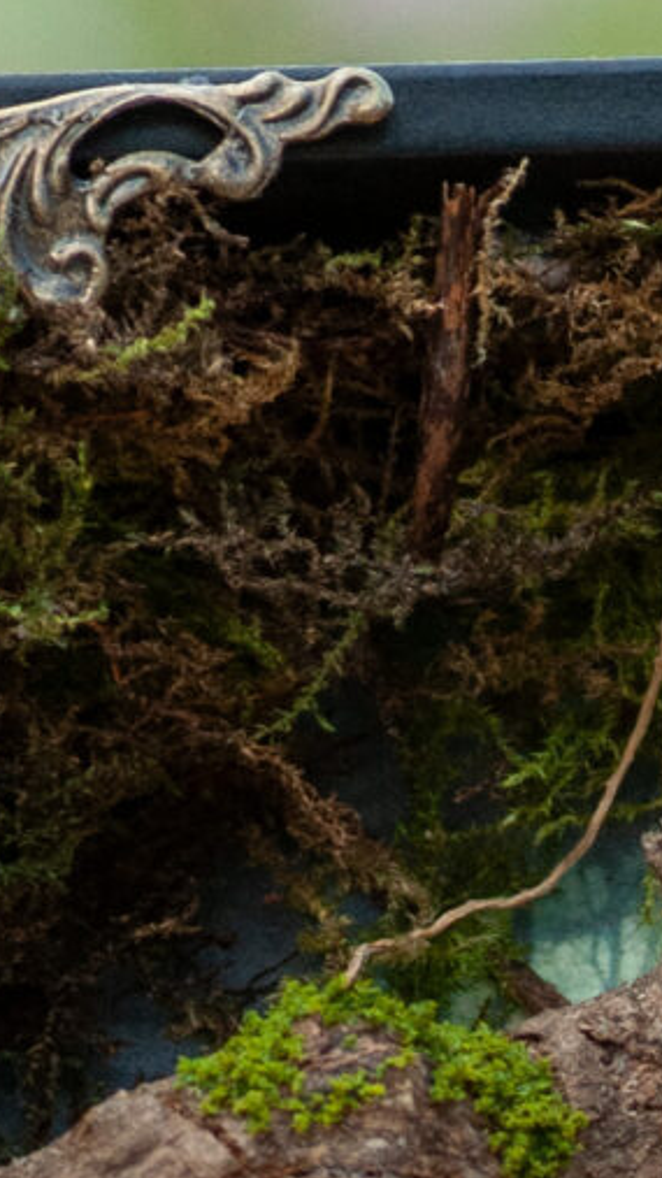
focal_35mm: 713
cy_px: 2001
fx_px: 22261
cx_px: 883
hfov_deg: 1.7
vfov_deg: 3.0
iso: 500
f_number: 8
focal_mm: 90
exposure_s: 1/160
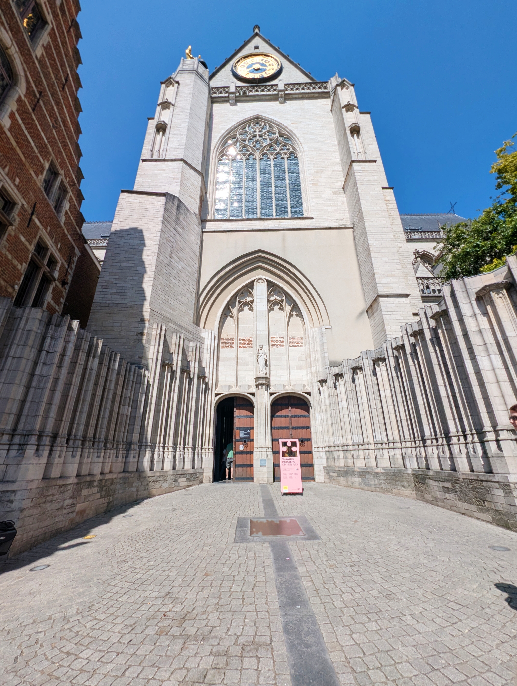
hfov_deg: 90.1
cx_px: 258
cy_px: 343
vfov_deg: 106.1
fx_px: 258
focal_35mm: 13
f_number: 2.2
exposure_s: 1/2817
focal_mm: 1.95
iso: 47
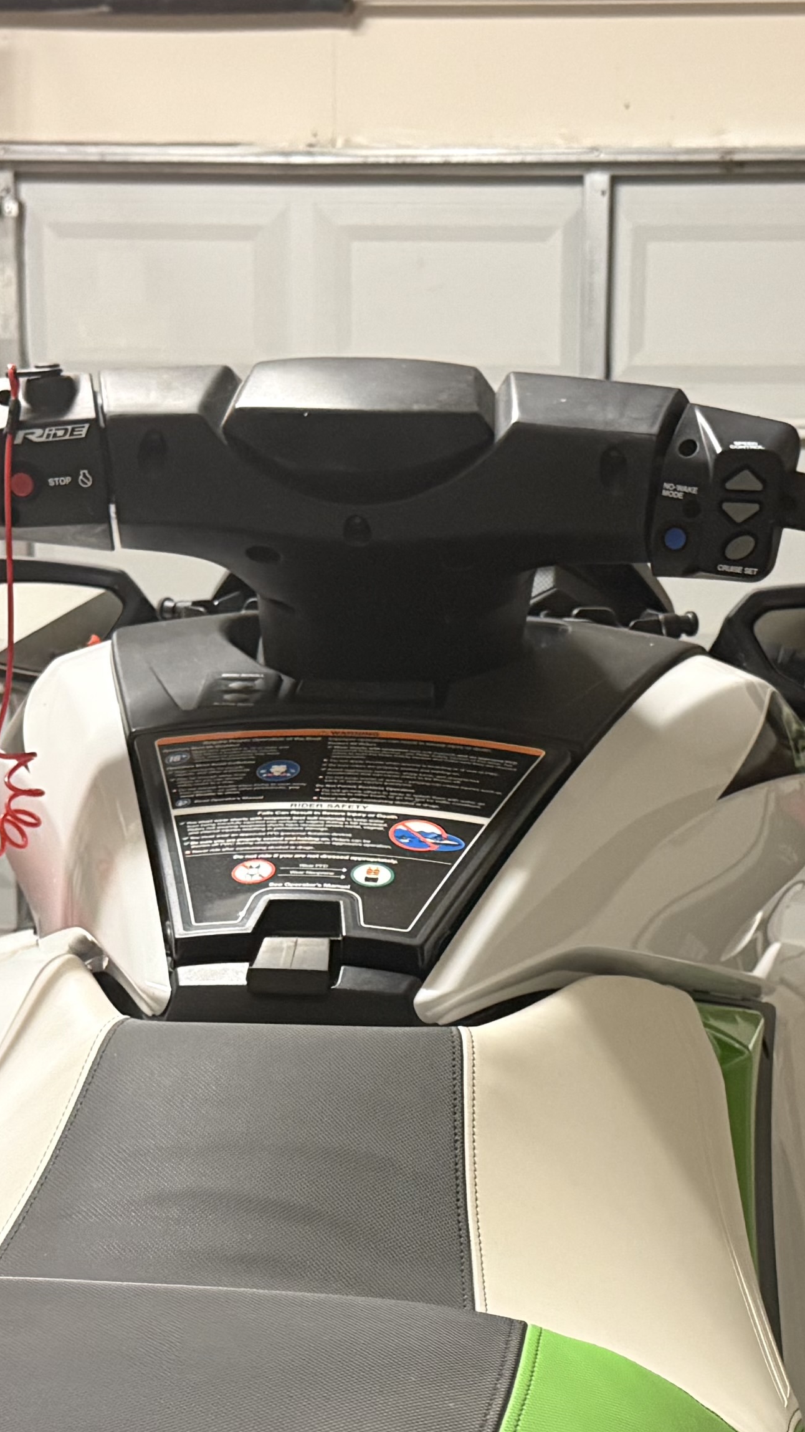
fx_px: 2467
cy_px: 960
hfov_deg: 18.5
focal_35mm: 65
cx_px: 461
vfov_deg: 32.1
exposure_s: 1/40
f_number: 1.78
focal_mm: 6.76
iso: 640
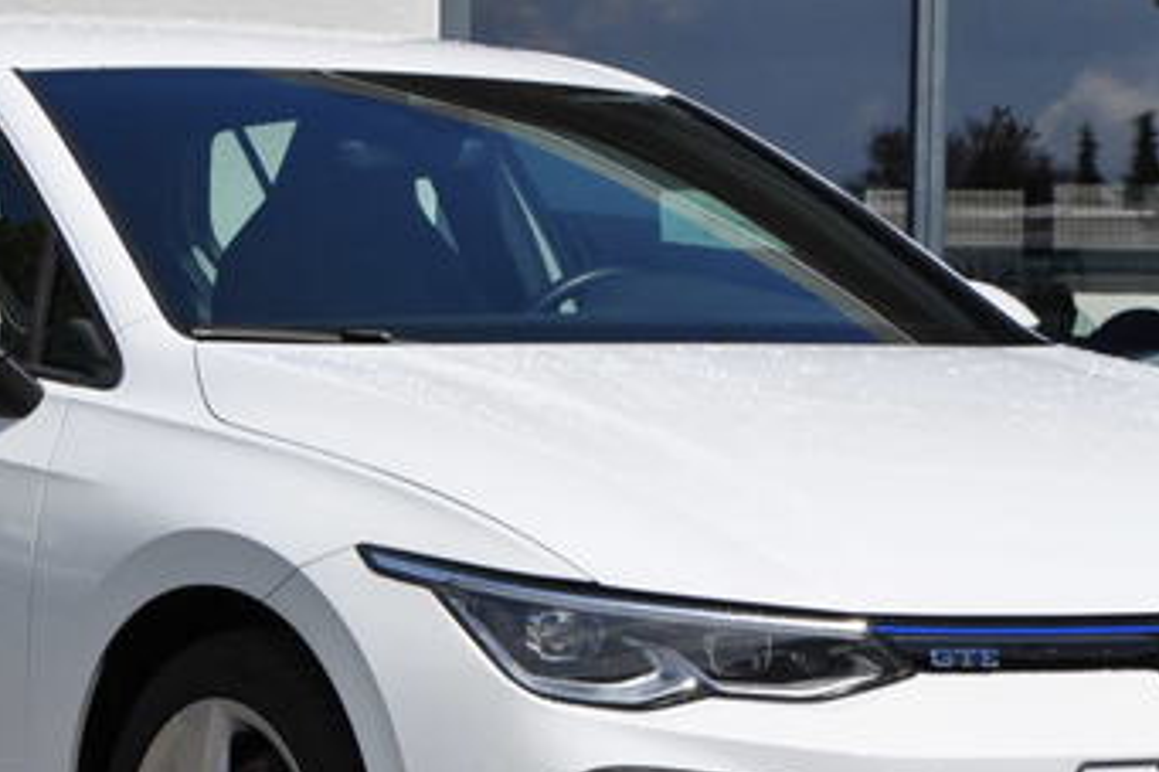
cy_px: 493
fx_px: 5090
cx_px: 404
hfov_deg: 13.0
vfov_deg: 8.7
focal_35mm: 158
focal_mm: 45
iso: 200
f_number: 10
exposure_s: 1/400
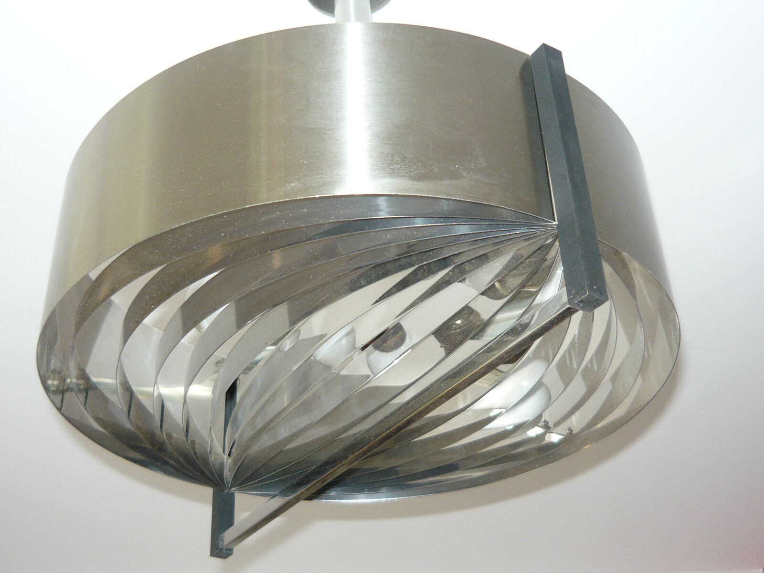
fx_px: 993
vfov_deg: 32.2
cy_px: 286
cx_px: 382
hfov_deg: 42.1
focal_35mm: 45
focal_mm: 5.5
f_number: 2.8
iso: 100
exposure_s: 1/30
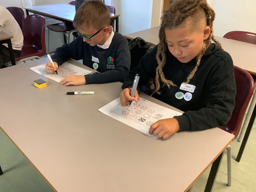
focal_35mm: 31
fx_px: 229
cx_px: 128
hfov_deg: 58.4
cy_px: 96
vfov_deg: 45.4
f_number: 2.4
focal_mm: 3.3
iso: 400
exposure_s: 1/33
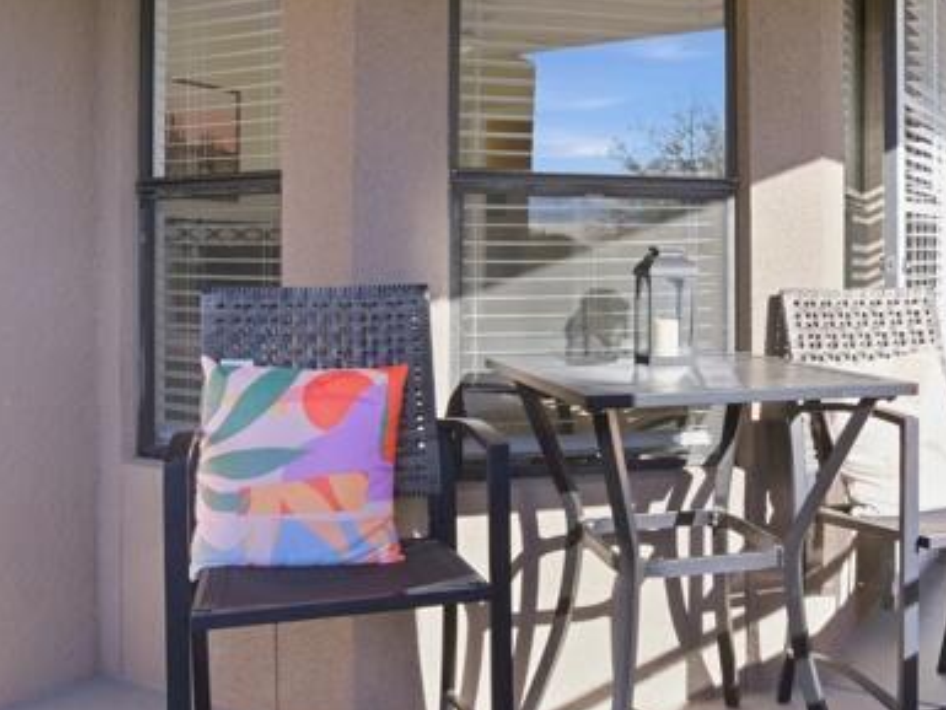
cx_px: 595
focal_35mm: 36
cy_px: 289
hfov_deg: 50.8
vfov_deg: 39.5
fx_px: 984
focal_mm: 16
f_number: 8
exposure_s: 1/320
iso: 250
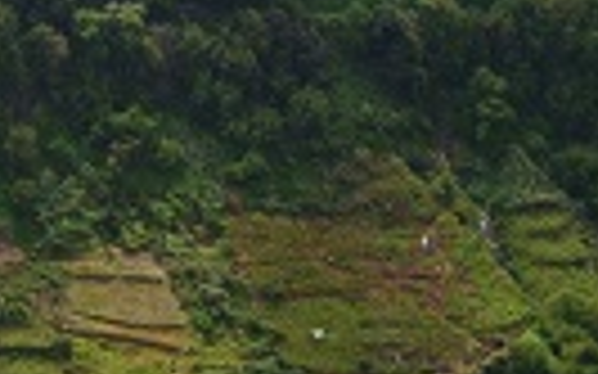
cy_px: -221
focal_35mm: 176
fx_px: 2867
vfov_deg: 7.3
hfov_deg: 10.8
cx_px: -634
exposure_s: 1/125
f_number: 11
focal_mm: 26
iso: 110
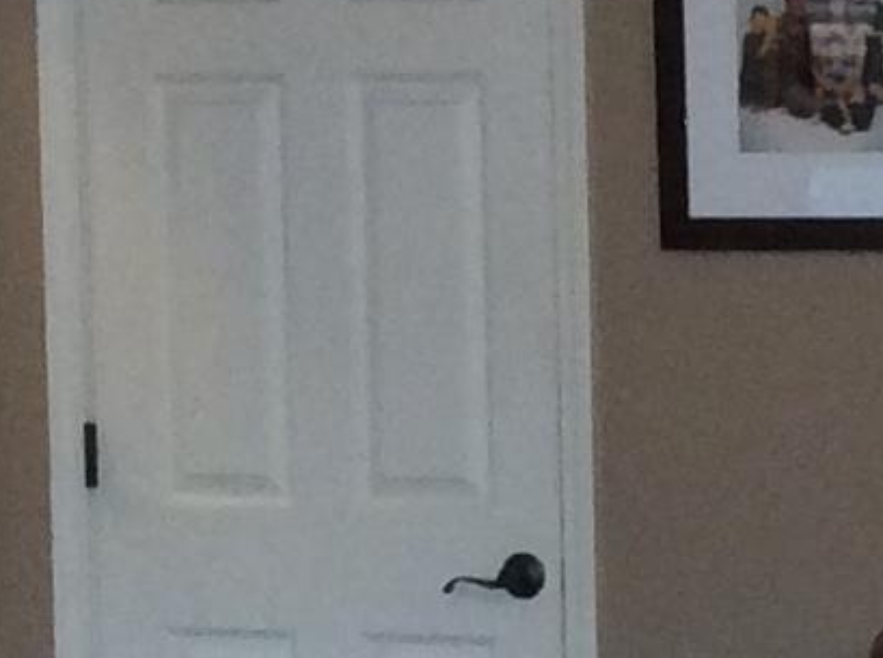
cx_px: 1472
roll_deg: +0.7
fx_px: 5168
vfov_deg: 7.3
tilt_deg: -3.6
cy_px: 539
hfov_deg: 9.4
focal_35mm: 203
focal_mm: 3.3
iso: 200
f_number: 2.4
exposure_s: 1/24
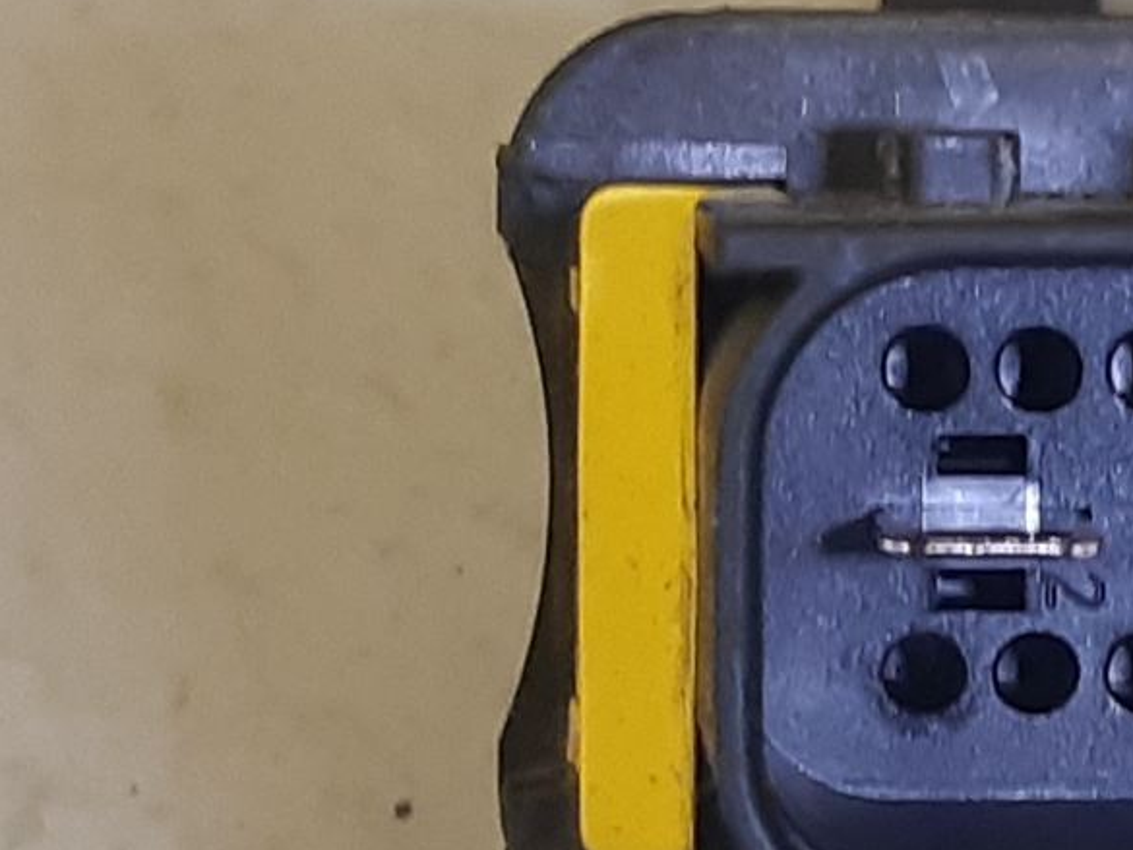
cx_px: 1329
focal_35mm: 91
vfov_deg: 16.2
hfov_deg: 20.3
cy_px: 641
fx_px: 2979
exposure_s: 1/50
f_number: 1.7
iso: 100
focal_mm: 3.93
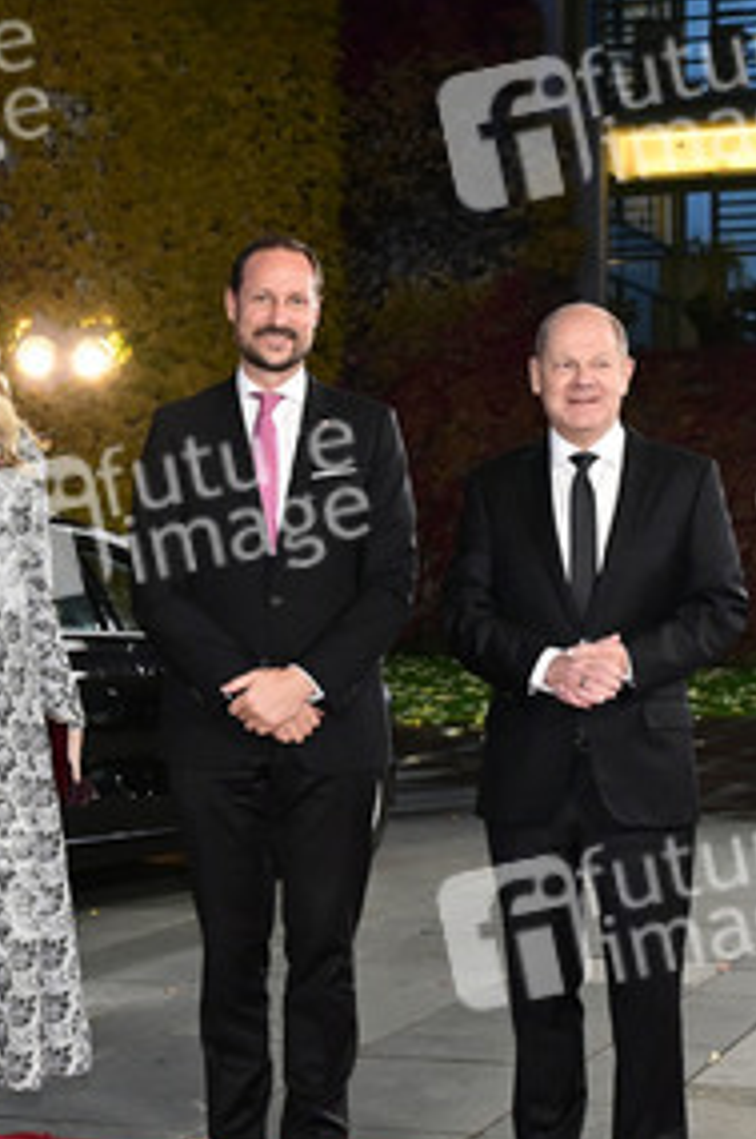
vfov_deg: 38.0
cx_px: 280
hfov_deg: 25.8
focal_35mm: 52
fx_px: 1644
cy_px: 715
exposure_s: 1/200
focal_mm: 37
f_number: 5
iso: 5000
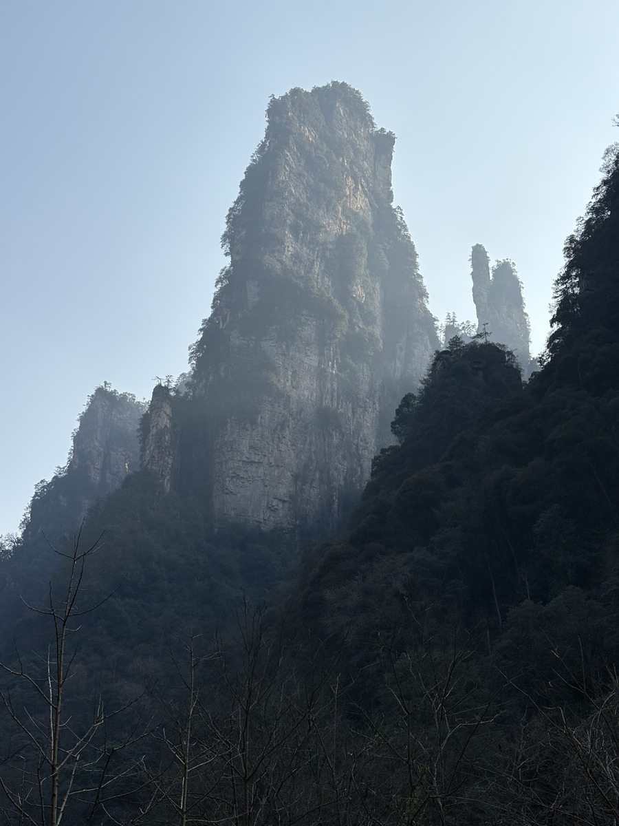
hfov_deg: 28.0
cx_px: 310
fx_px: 1240
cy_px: 413
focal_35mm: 52
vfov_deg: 36.8
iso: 32
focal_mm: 5.96
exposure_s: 1/3279
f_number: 1.6
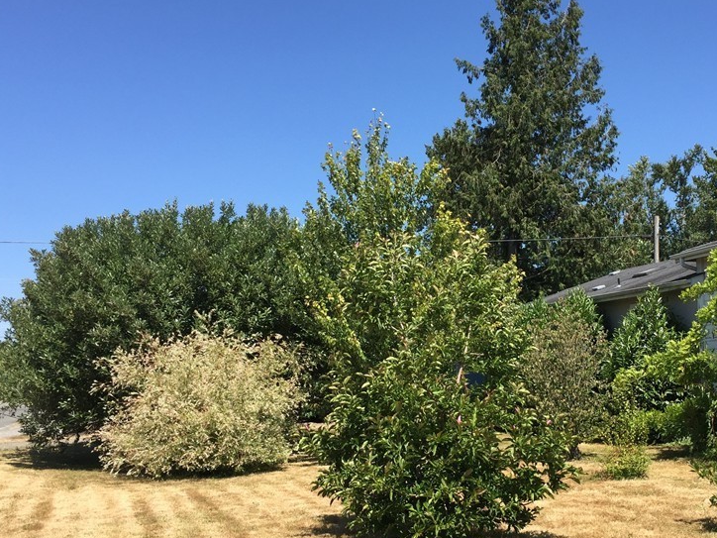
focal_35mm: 41
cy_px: 338
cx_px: 467
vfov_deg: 34.9
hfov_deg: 45.2
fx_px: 849
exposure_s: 1/1199
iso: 32
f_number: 2.2
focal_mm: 4.15
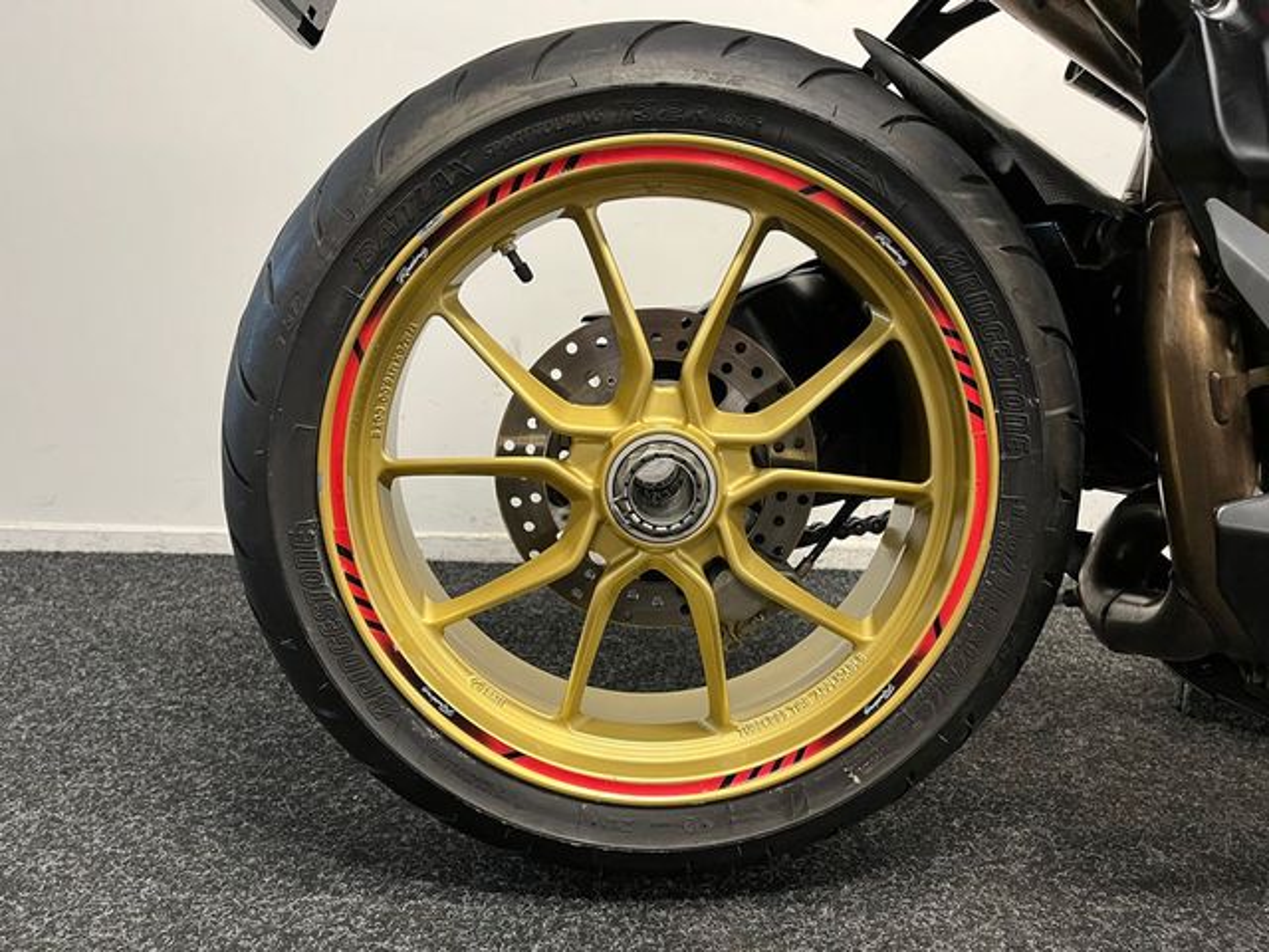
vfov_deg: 53.1
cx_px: 634
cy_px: 476
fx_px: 953
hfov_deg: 67.3
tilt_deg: -11.0
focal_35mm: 26
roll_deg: -1.4
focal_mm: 5.1
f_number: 1.6
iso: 200
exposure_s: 1/50
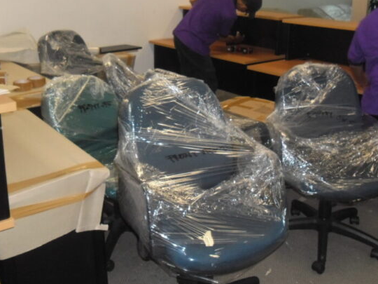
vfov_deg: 35.6
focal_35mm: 40
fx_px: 437
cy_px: 95
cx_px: 209
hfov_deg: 46.7
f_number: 3.5
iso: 200
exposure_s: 1/45
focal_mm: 4.9
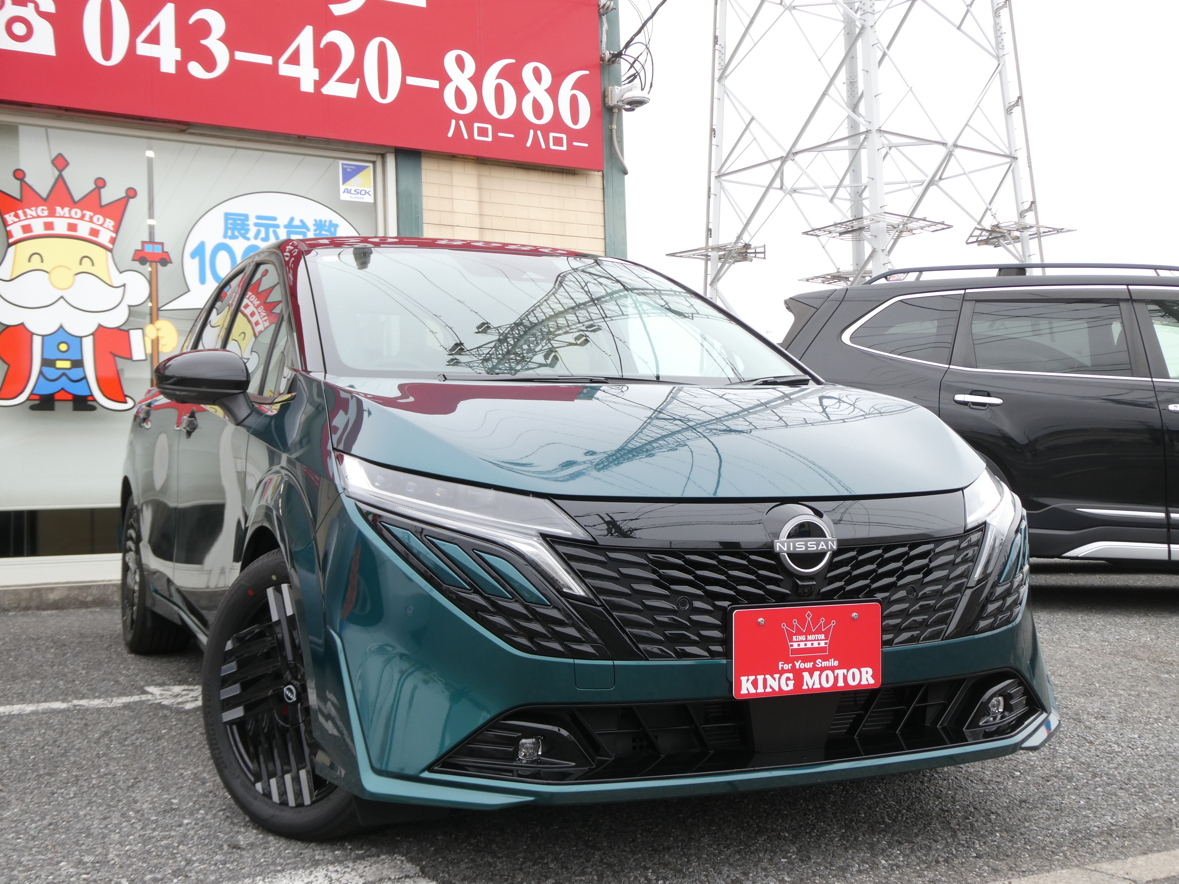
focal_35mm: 40
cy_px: 442
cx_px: 590
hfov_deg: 46.8
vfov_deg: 36.0
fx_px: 1362
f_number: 4.5
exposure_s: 1/80
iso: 100
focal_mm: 7.2
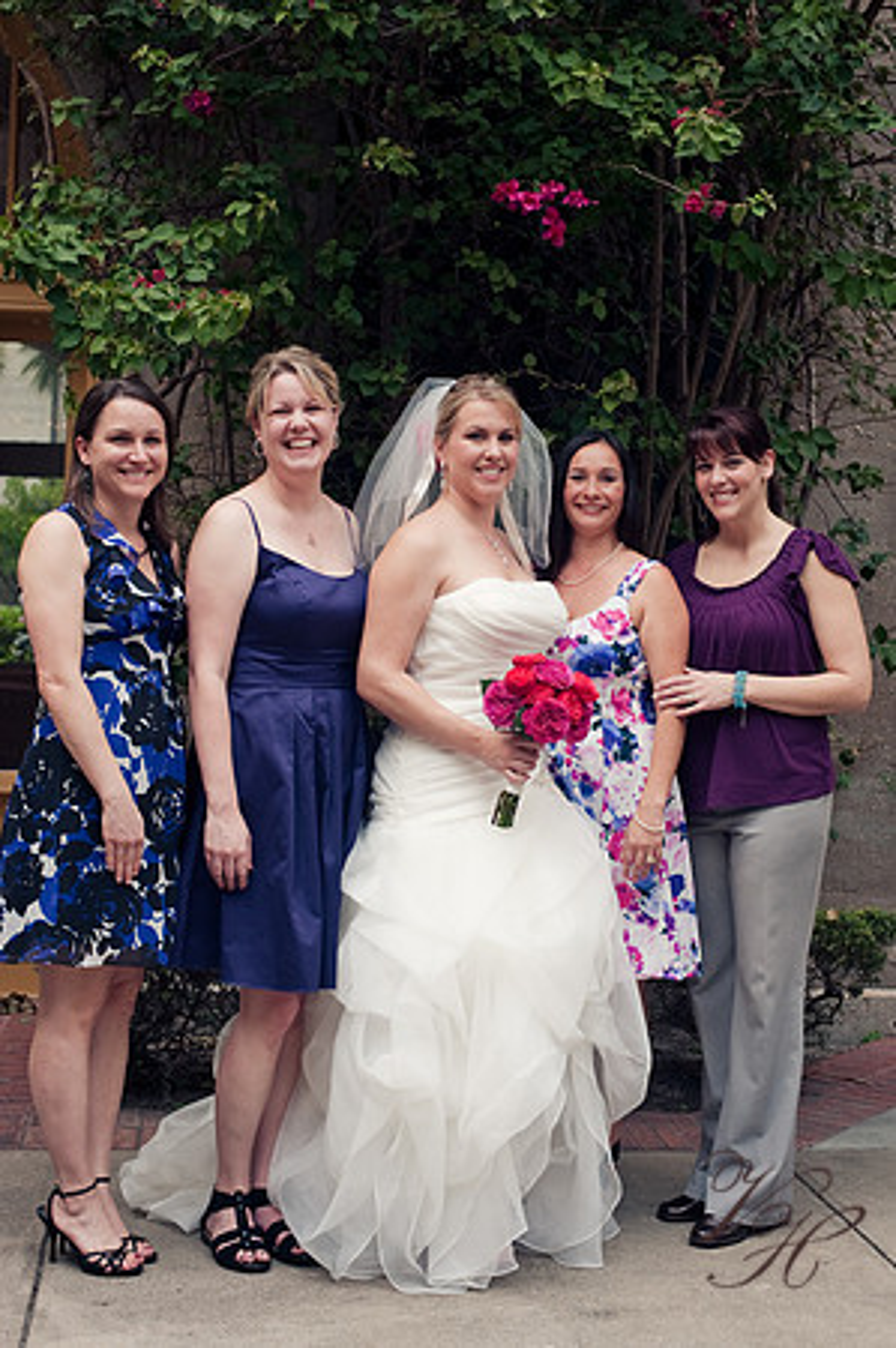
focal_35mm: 50
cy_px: 674
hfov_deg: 26.9
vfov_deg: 39.6
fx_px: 1871
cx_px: 448
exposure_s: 1/250
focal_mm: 50
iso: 400
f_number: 6.3
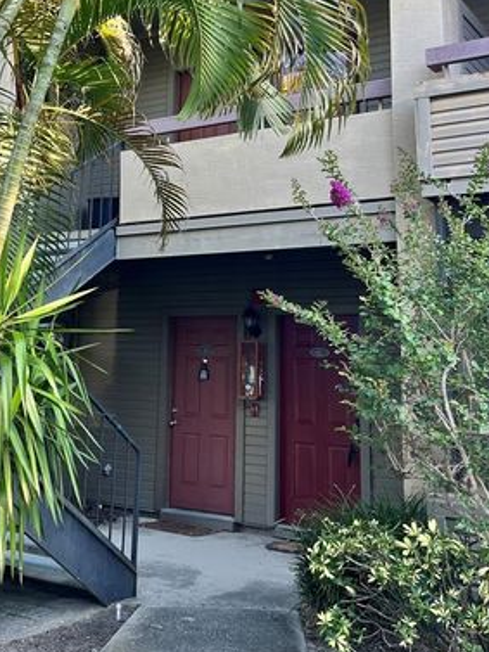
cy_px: 172
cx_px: 124
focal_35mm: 46
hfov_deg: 31.0
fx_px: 866
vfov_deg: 40.2
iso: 40
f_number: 1.6
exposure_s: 1/133
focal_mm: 5.1
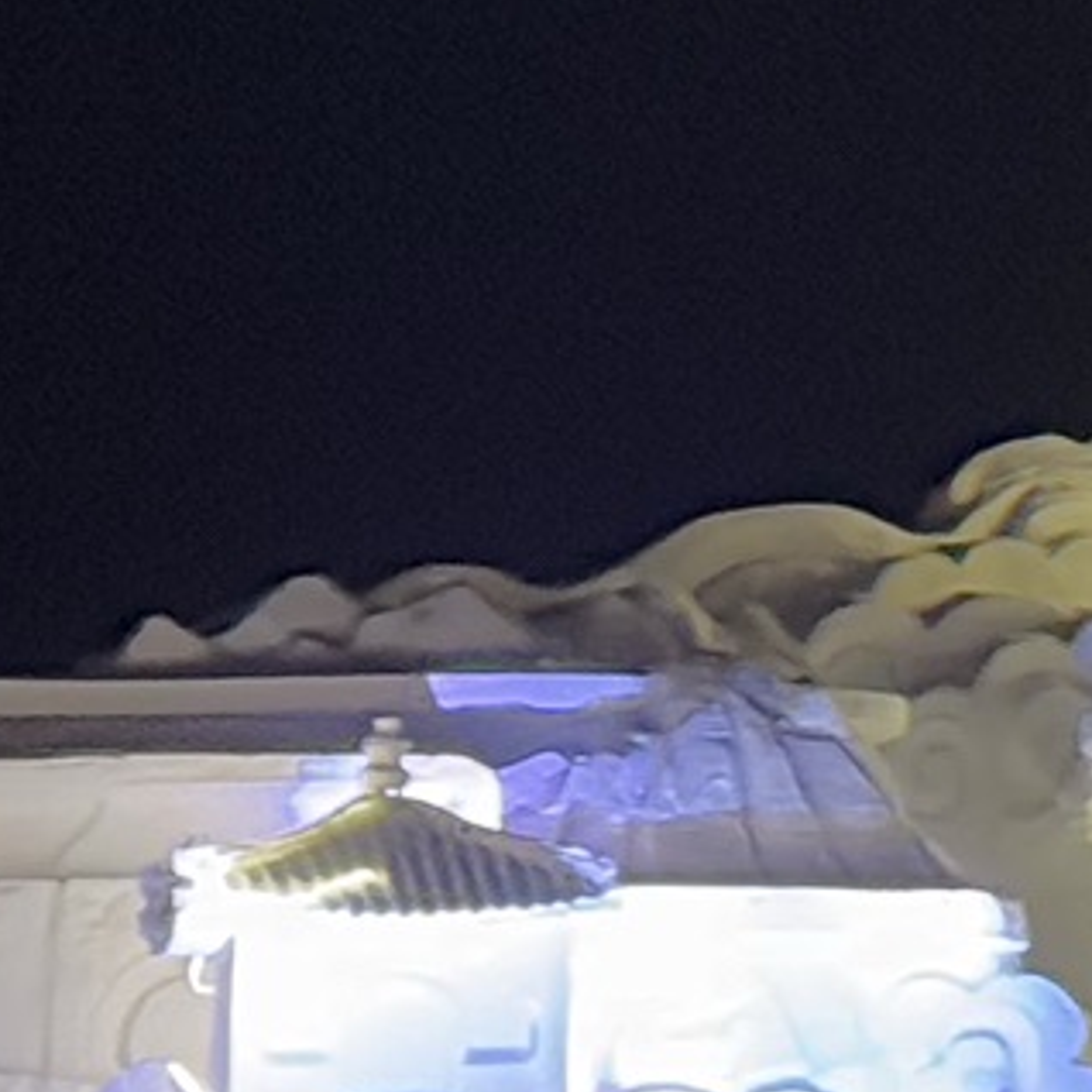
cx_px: 2562
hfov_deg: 6.3
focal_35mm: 267
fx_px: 9529
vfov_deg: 6.5
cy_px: -556
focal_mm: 6.76
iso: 800
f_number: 1.78
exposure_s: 1/26
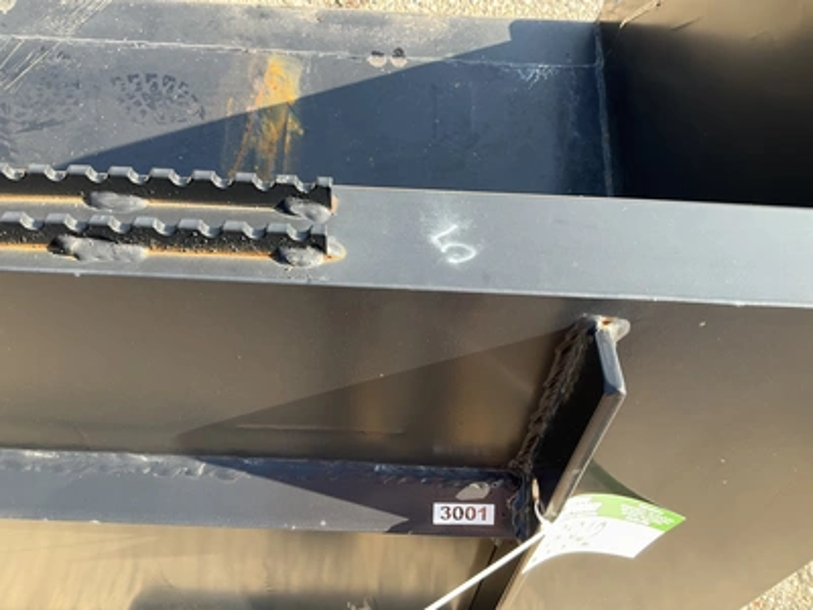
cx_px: 406
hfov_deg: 61.7
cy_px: 305
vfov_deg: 48.2
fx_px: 681
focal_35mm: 29
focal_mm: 3
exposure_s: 1/187
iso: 25
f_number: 1.8
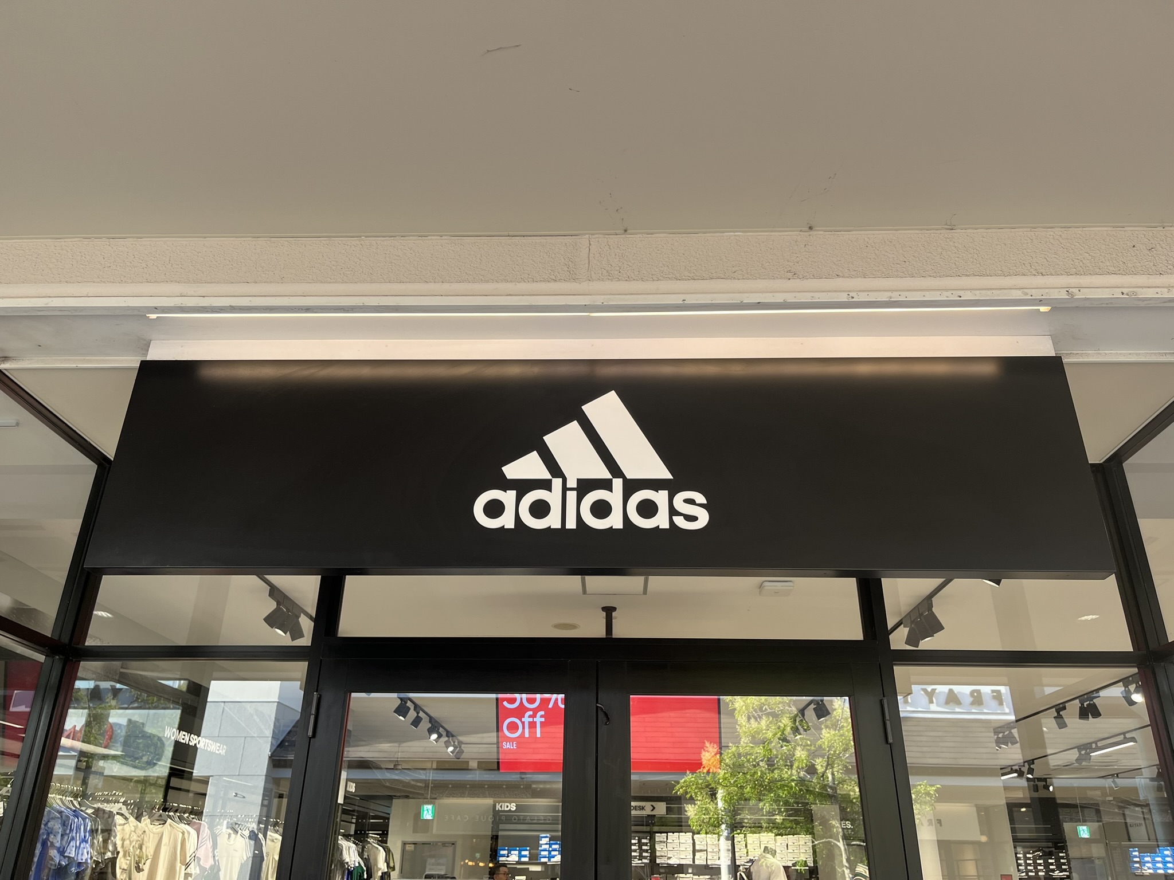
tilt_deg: +24.5
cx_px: 587
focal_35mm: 26
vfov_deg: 53.1
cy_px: 440
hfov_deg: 67.3
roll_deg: -1.2
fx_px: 882
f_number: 1.6
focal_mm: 5.1
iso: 64
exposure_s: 1/122
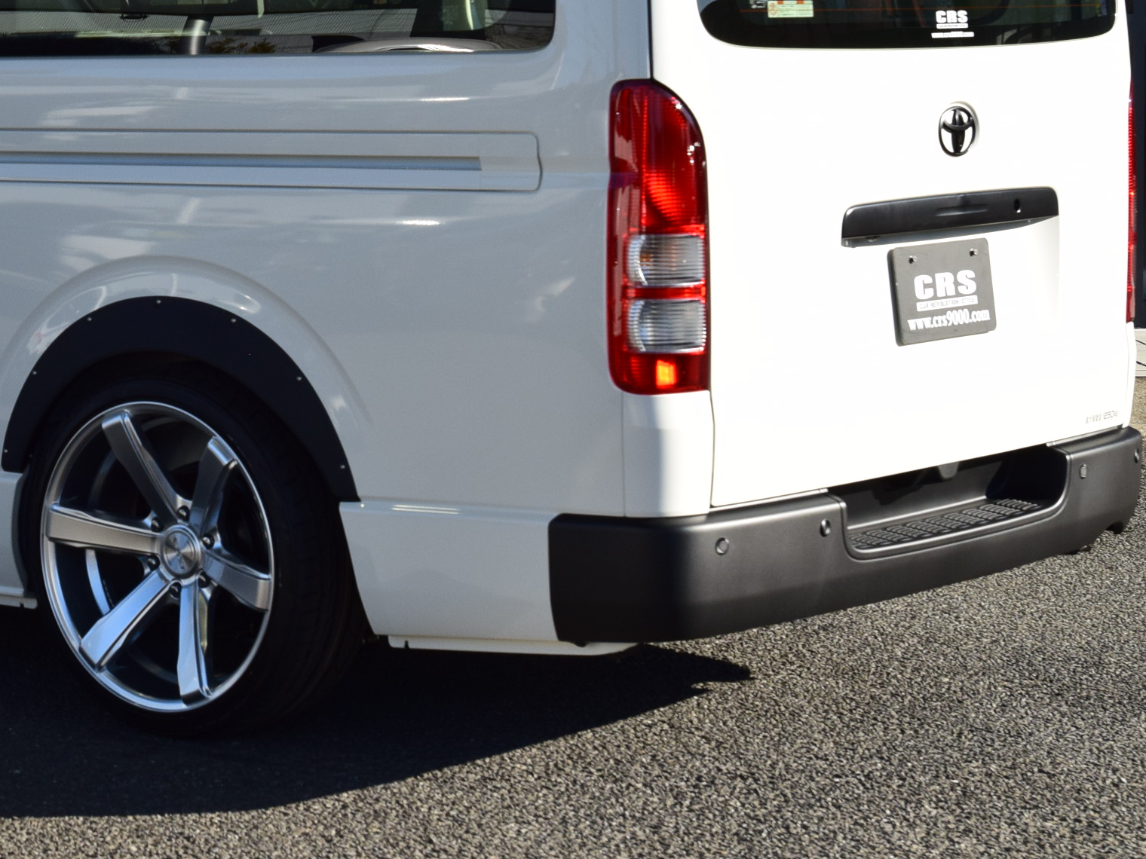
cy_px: 200
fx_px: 3575
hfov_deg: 17.9
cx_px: 103
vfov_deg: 13.7
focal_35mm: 108
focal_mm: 38
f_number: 11
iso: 400
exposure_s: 1/500
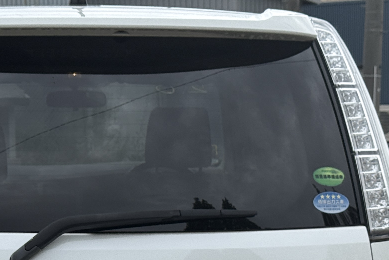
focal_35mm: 129
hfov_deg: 15.8
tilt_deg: -8.9
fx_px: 1394
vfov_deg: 10.4
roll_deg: +0.9
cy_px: 320
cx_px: 83
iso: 64
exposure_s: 1/2762
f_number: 1.78
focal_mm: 6.76
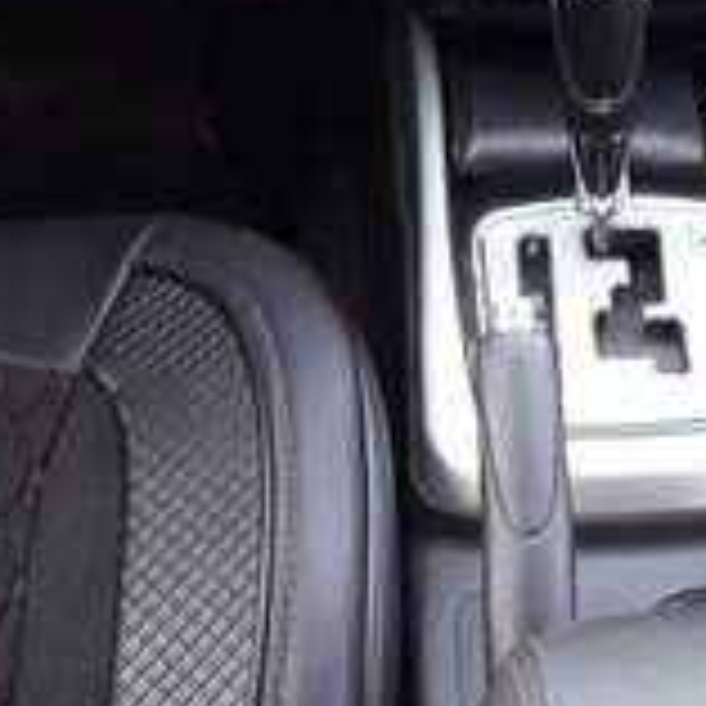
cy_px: -317
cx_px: 630
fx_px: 2400
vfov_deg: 15.6
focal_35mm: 104
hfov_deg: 16.5
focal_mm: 3.7
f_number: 1.9
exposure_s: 1/33
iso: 64
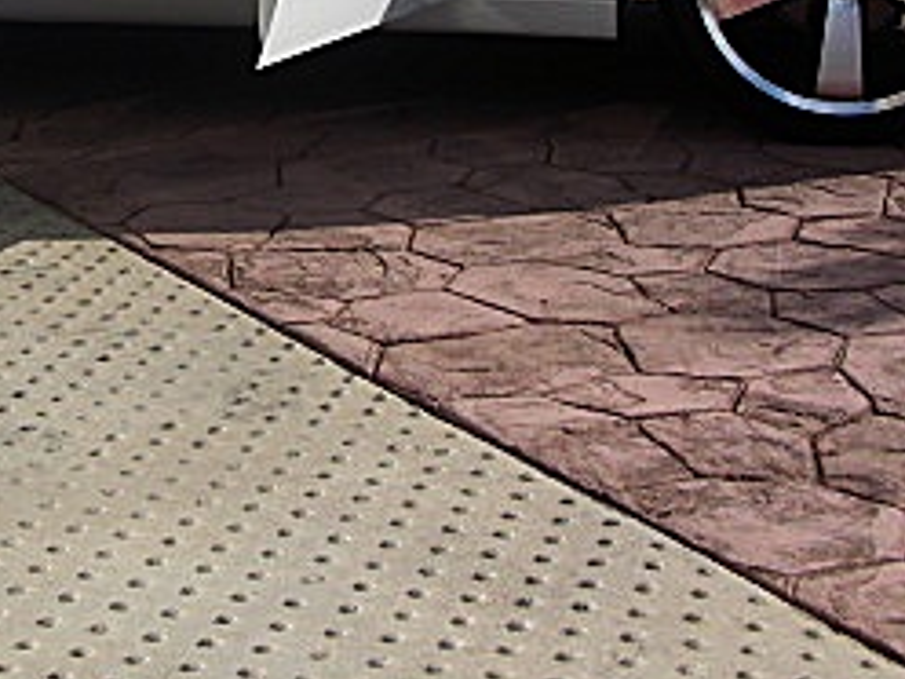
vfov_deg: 15.5
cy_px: -37
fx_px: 2431
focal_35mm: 93
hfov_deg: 20.8
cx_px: 150
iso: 50
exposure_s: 1/160
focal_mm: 6.3
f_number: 7.9
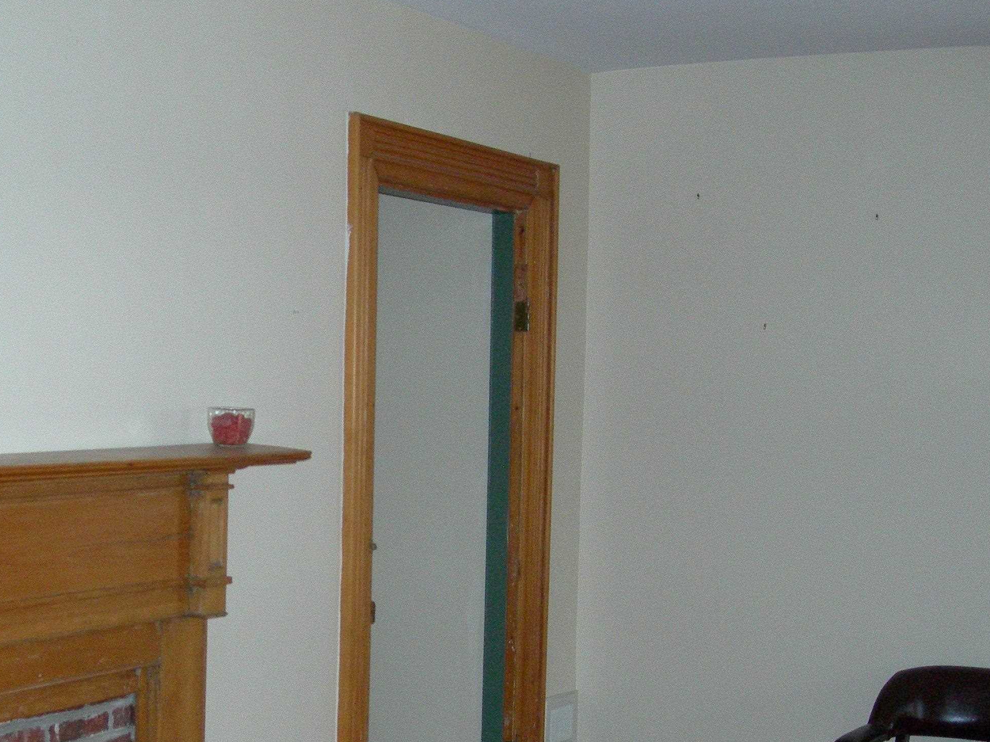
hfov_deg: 31.7
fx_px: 1716
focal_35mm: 60
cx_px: 280
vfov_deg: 24.2
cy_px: 517
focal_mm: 7.8
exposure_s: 1/60.1
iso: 400
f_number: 2.8
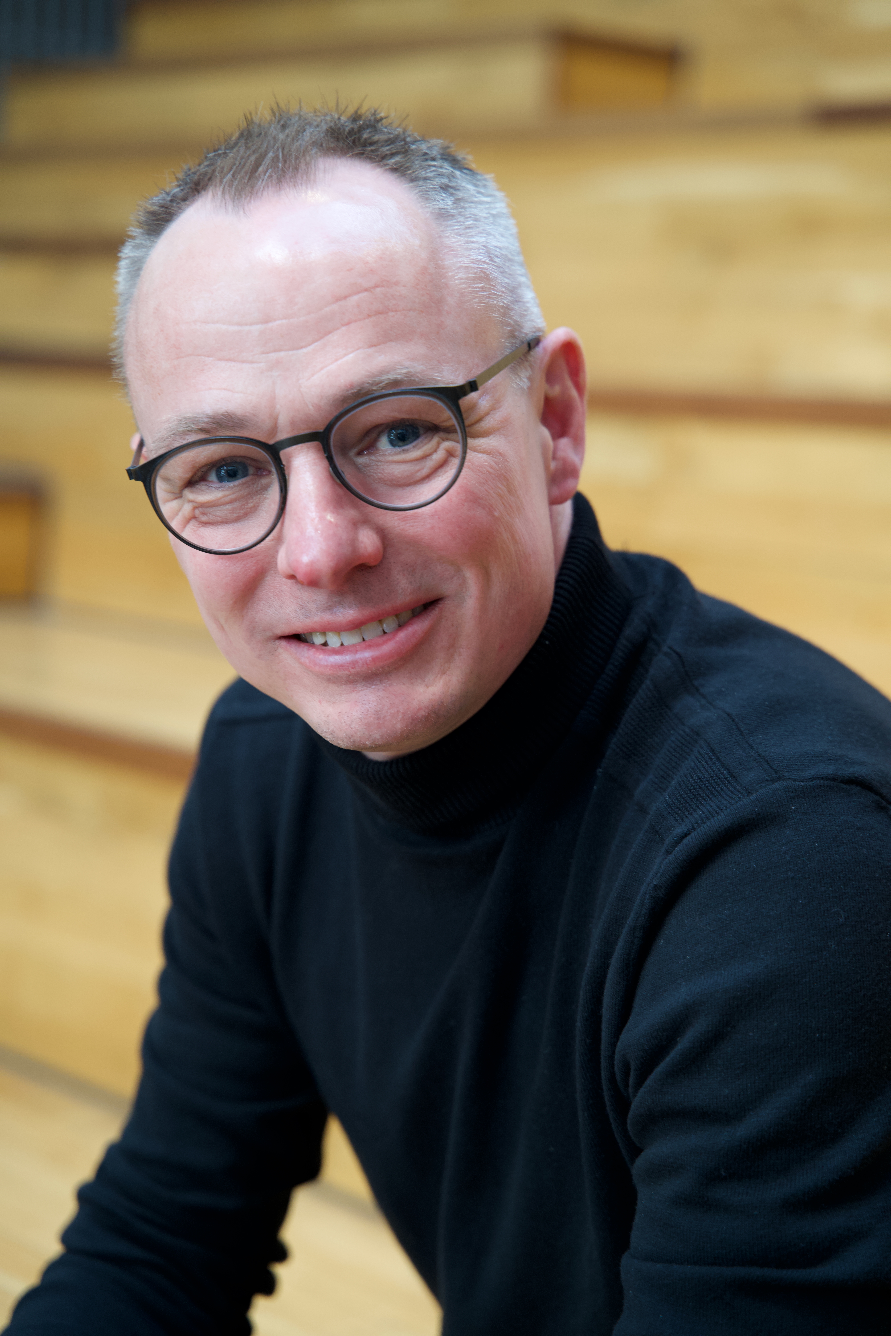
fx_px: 2784
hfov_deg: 18.2
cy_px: 668
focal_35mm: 75
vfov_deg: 27.0
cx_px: 446
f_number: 4
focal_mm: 75
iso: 800
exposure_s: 1/160
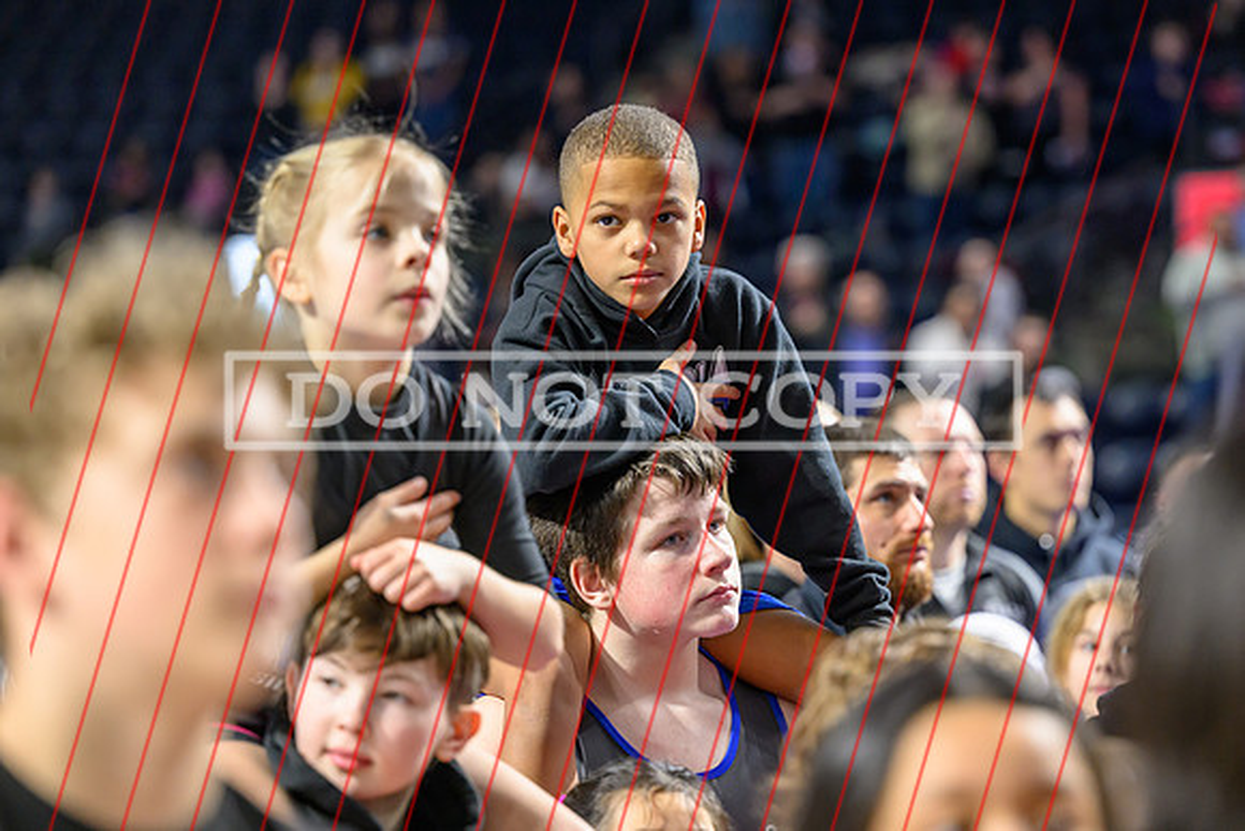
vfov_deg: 9.5
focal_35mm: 144
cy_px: 453
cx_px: 685
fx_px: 4993
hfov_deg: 14.2
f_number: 2.8
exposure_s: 1/400
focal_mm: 115
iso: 3200
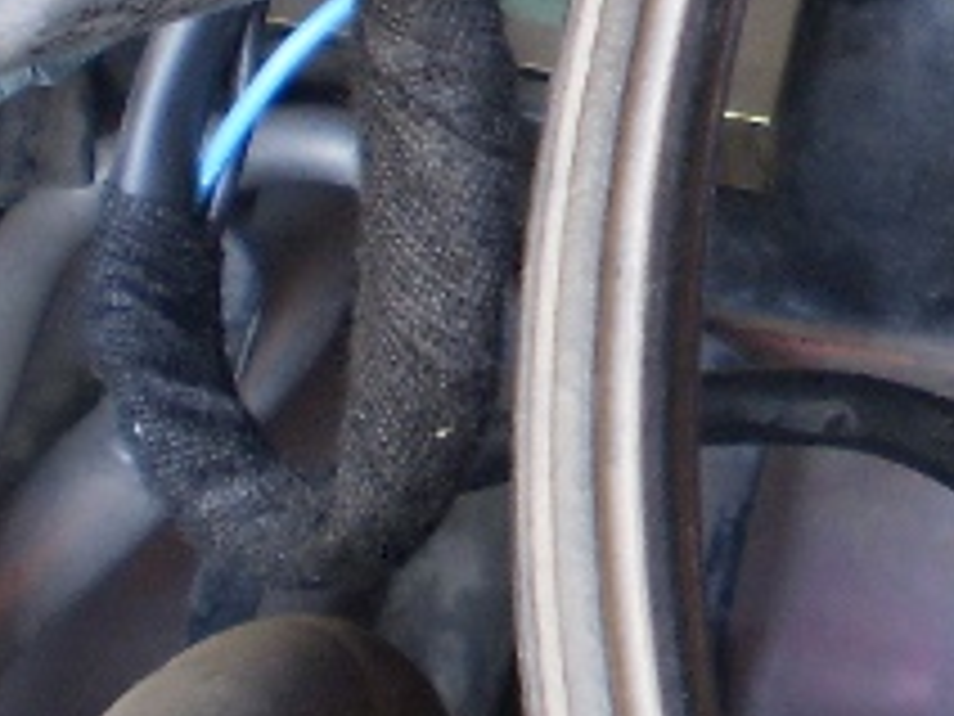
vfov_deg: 10.7
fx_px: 3748
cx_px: 1035
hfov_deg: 14.2
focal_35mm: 136
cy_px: -122
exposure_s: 1/20
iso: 125
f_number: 3.1
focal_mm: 6.3
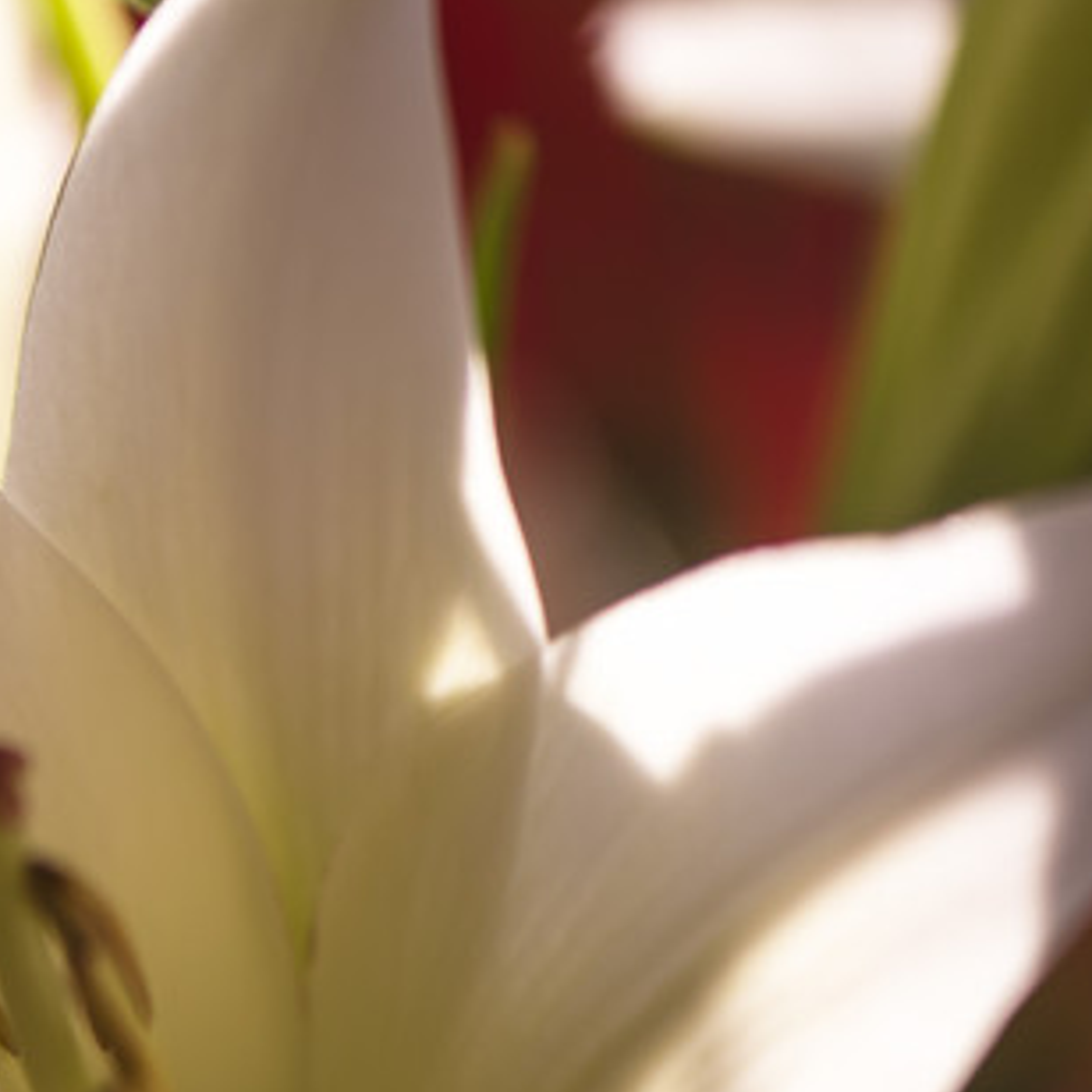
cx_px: 131
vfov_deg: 6.7
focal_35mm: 261
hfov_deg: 6.7
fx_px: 9315
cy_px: 803
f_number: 3.2
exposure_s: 1/200
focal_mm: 105
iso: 100
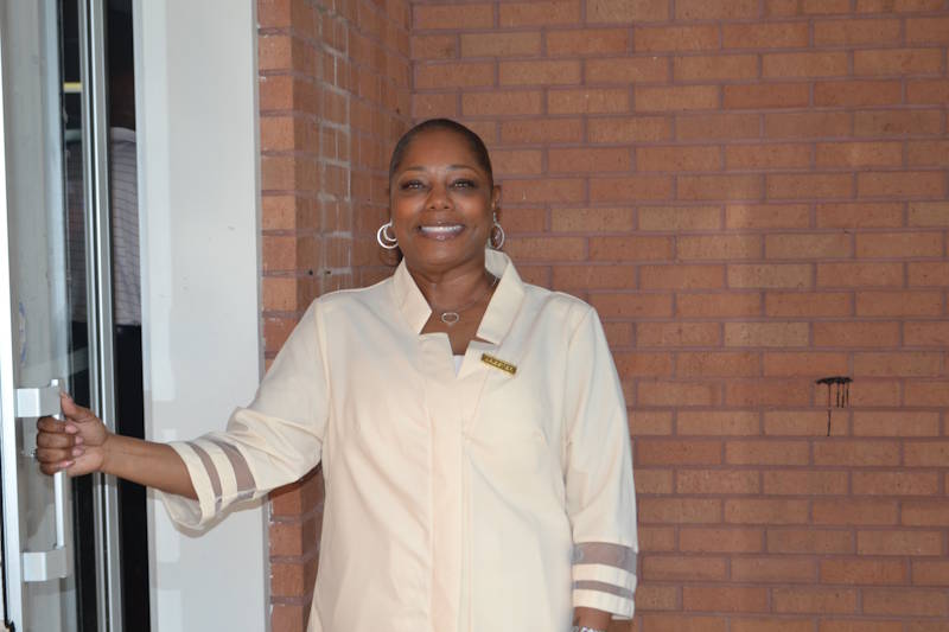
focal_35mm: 57
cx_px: 474
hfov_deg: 35.1
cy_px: 316
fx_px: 1502
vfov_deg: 23.8
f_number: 5
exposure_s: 1/125
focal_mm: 38
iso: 140
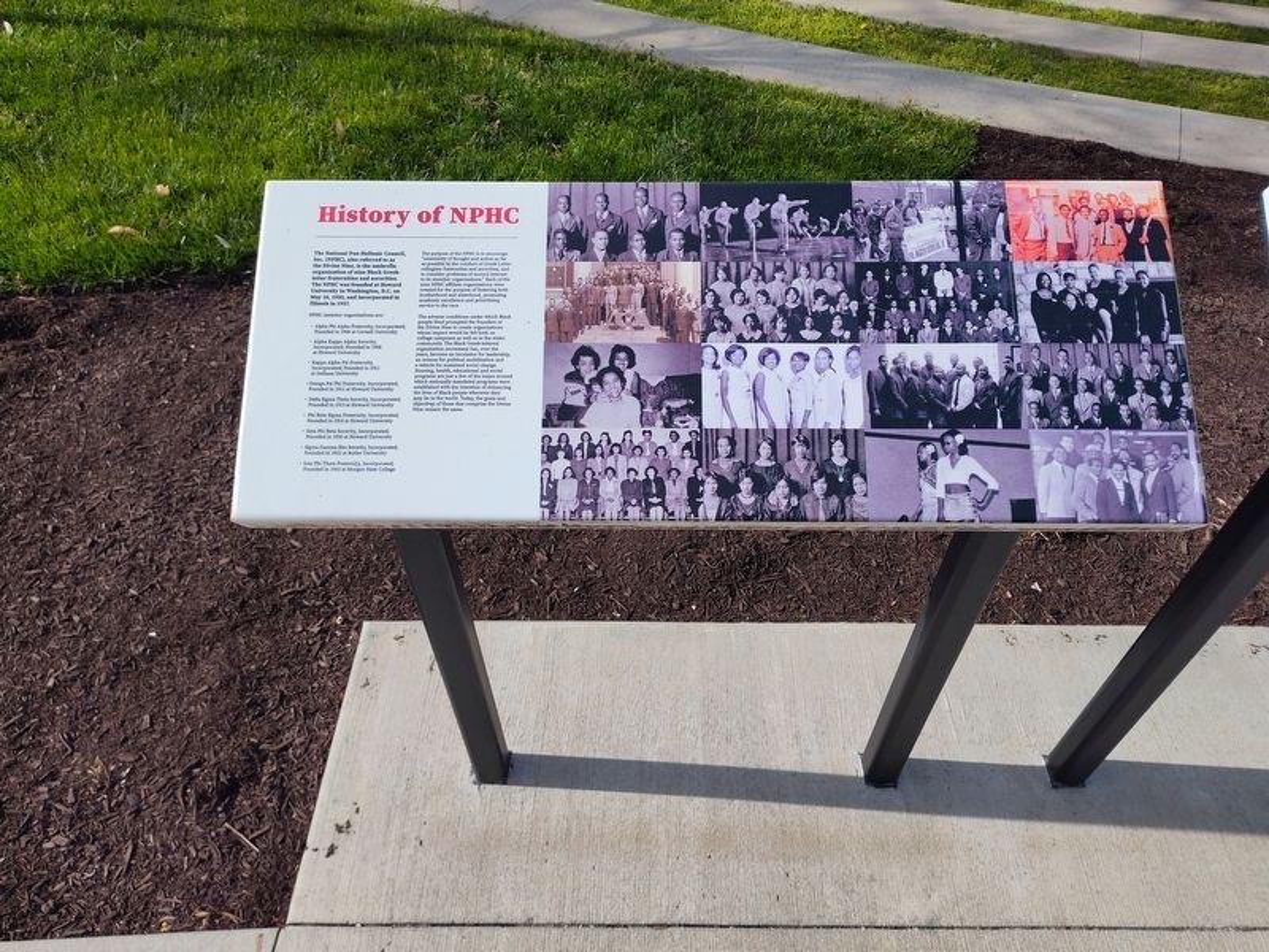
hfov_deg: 73.9
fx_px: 843
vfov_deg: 58.9
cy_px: 476
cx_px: 634
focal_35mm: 23
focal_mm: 5.56
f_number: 1.8
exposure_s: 1/1854
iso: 100
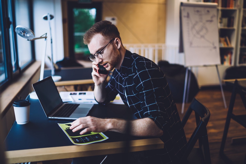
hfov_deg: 54.4
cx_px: 123
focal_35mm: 35
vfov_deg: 37.9
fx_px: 239
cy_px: 82
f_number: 1.4
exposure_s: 1/500
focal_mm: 35
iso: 400
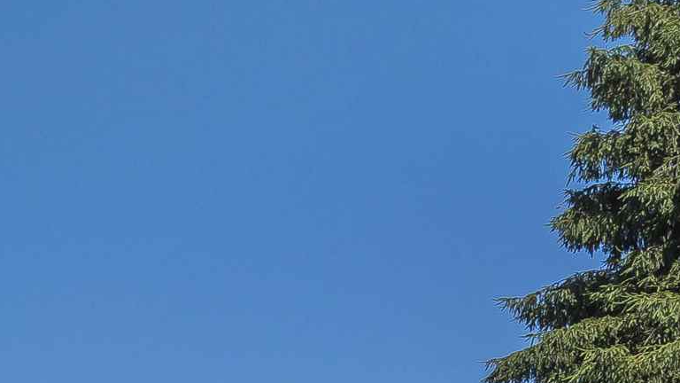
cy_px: 706
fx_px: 1246
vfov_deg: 15.0
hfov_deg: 23.6
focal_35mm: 69
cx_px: -371
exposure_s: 1/500
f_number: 9
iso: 100
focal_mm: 11
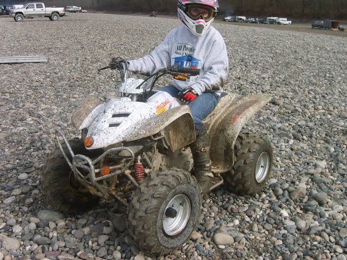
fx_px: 411
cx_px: 175
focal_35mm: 41
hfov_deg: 45.8
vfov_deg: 35.0
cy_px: 108
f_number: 2.8
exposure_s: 1/750
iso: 50
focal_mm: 5.8
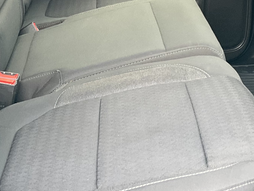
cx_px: 98
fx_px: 638
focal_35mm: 87
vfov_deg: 16.7
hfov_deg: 22.5
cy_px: 8
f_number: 1.8
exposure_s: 1/84
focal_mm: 3
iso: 64
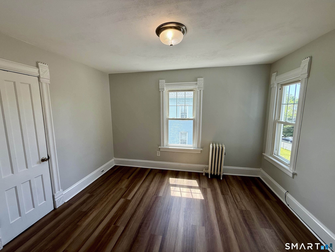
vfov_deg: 85.7
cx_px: 168
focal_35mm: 14
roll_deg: -0.2
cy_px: 126
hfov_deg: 102.1
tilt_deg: -7.3
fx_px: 135
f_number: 2.2
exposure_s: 1/139
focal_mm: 2.22
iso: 64
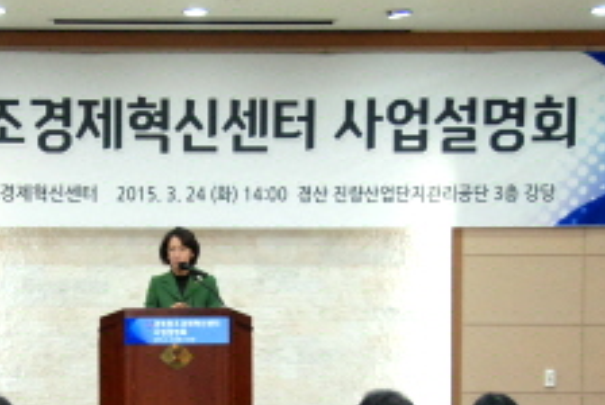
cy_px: 373
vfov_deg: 11.7
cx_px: 173
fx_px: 1971
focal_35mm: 117
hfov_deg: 17.4
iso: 1000
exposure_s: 1/80
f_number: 5
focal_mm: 35
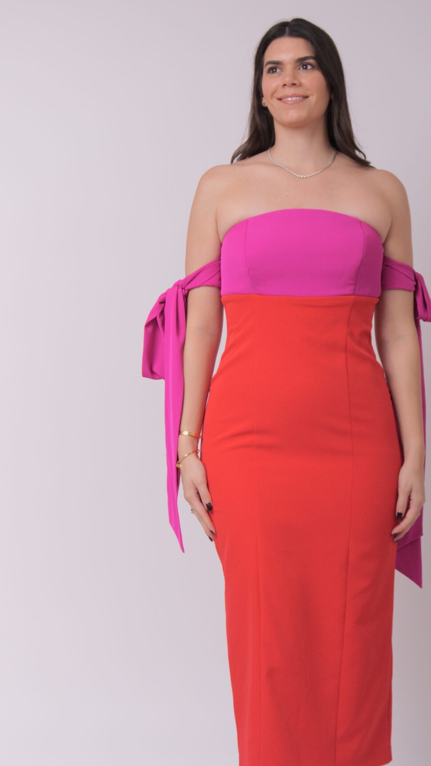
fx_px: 1662
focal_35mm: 82
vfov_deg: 26.0
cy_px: 407
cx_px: 291
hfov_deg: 14.7
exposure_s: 1/250
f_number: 5.6
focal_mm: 35
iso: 400
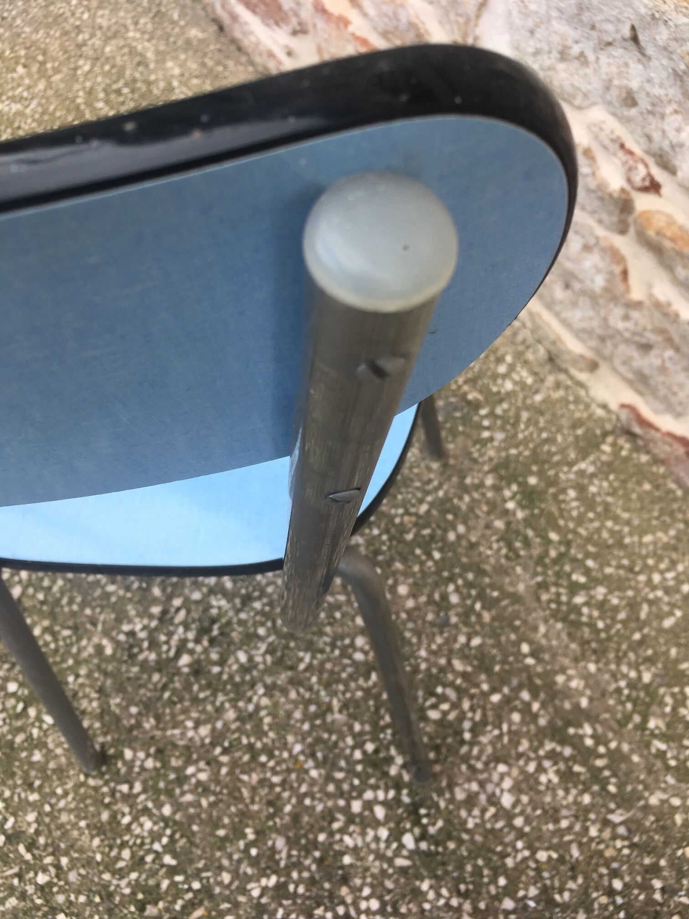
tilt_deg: -60.6
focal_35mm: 29
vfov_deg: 61.7
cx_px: 344
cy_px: 460
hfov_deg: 48.2
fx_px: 770
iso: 25
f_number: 2.2
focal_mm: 4.15
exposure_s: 1/208
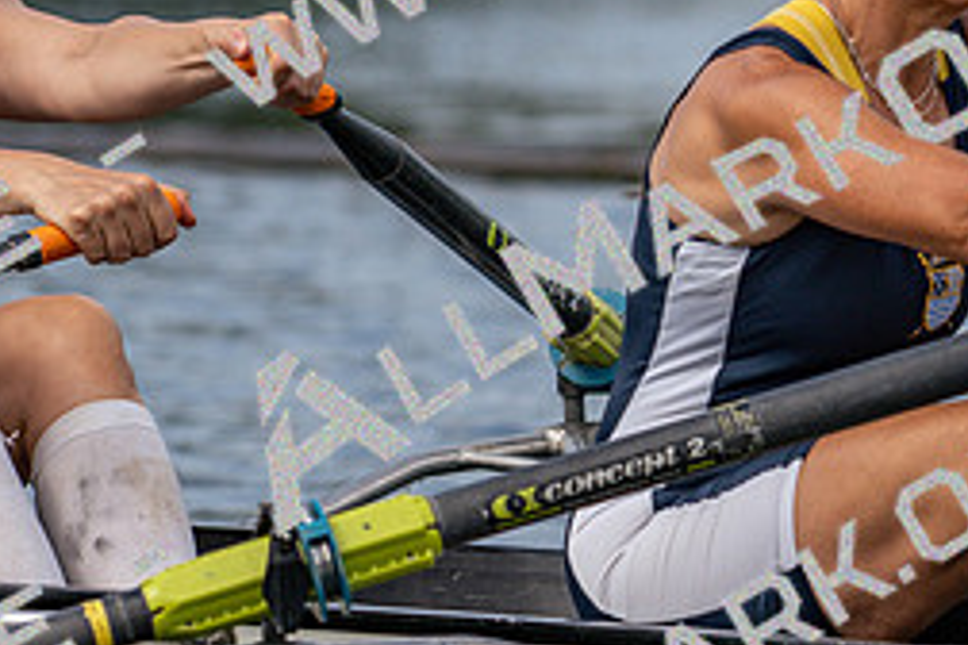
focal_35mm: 549
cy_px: 171
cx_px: -73
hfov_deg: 3.8
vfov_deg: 2.5
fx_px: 14761
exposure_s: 1/1600
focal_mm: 239
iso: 320
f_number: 5.6
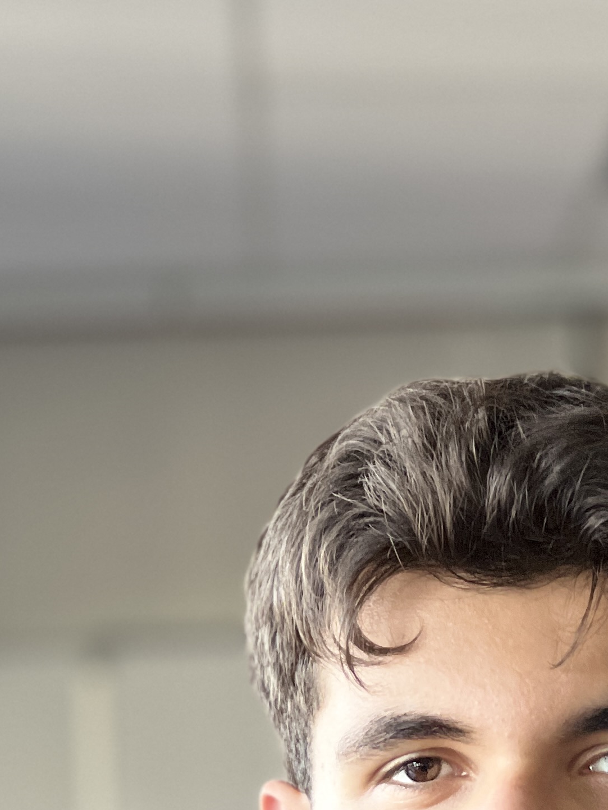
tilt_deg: +0.9
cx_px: 588
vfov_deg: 9.1
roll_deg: +2.5
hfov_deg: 6.9
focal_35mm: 215
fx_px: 5035
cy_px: 875
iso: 160
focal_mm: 9
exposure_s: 1/40
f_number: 2.8
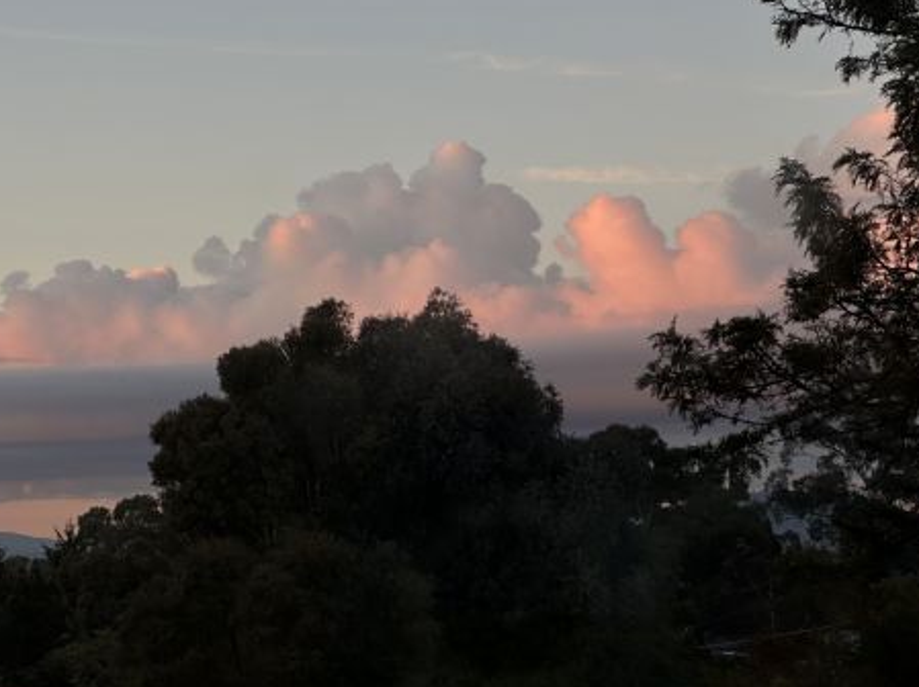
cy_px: 286
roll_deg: -0.7
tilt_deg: +4.1
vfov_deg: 14.3
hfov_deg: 19.0
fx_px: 2732
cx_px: 319
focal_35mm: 103
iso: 32
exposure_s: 1/128
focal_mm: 9
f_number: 2.8
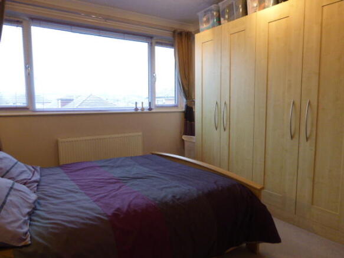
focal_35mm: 24
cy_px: 129
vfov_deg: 56.8
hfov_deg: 71.6
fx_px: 238
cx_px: 172
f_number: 3.3
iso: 400
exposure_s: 1/40
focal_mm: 4.3
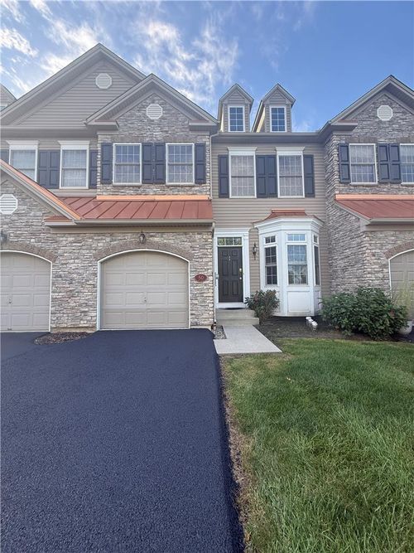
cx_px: 207
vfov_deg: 102.1
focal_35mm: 14
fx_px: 223
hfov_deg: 85.7
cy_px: 276
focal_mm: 2.22
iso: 50
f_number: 2.2
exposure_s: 1/271
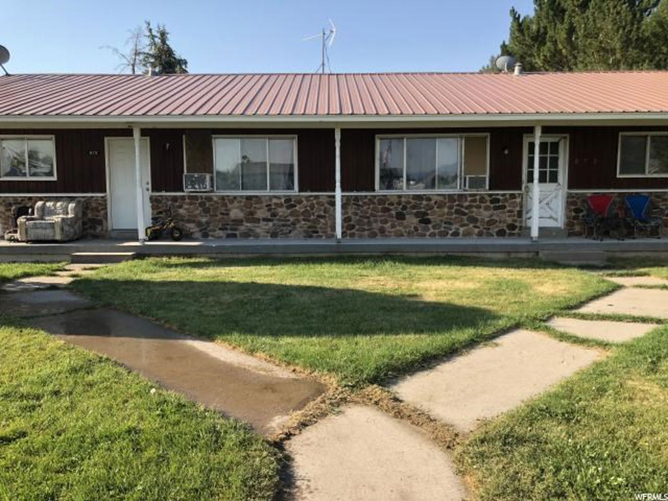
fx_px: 540
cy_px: 250
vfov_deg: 49.7
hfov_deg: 63.4
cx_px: 334
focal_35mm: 28
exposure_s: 1/706
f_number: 1.8
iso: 20
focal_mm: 3.99
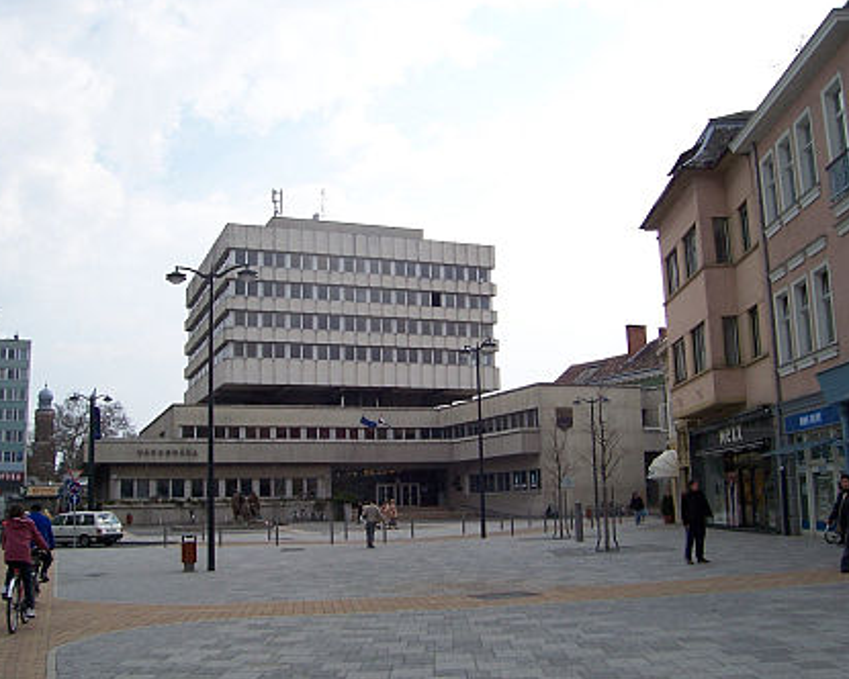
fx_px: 905
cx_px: 413
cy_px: 337
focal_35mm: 36
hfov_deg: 50.3
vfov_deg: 41.2
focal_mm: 5.6
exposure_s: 1/500
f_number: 5.6
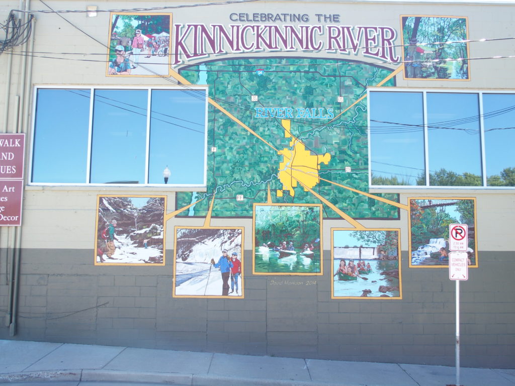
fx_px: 521
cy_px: 193
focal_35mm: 35
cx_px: 258
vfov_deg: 40.7
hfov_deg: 52.6
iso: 100
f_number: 3.2
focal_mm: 7.4
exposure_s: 1/160
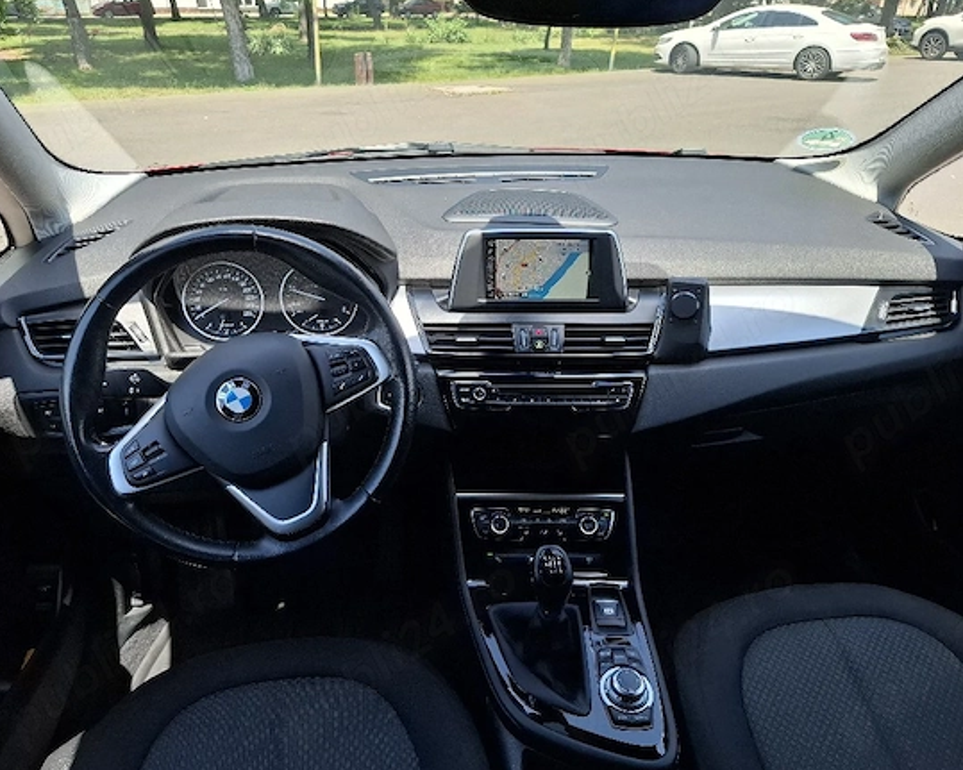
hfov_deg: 68.1
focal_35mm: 25
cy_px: 382
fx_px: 712
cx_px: 472
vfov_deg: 56.8
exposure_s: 1/400
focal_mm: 5.54
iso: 50
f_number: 1.8
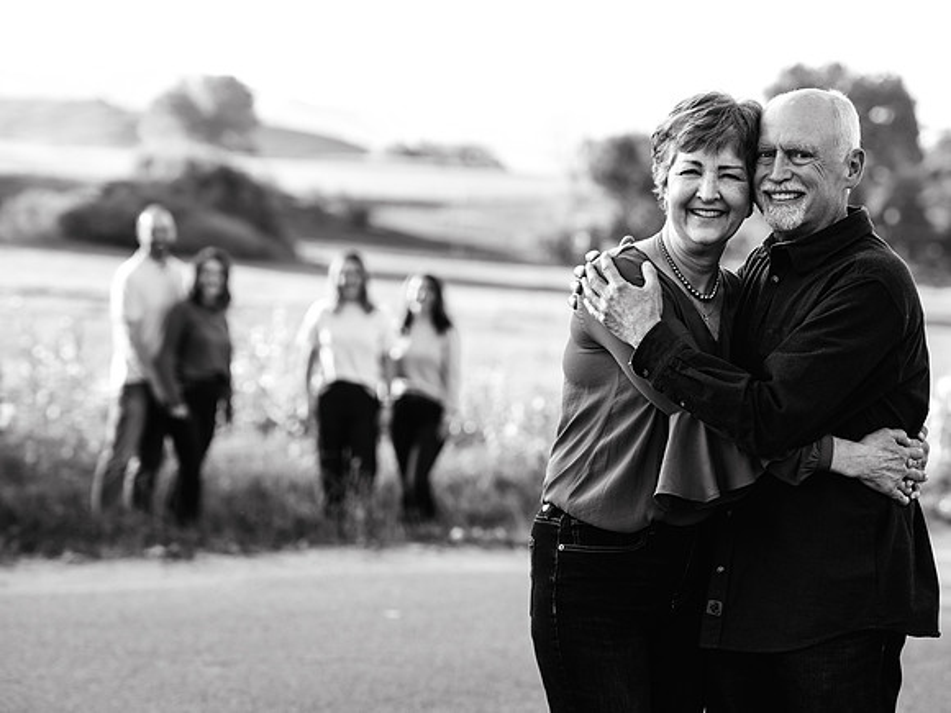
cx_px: 476
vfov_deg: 12.3
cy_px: 356
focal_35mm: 120
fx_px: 3300
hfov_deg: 16.4
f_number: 4
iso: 125
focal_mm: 111
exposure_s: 1/160
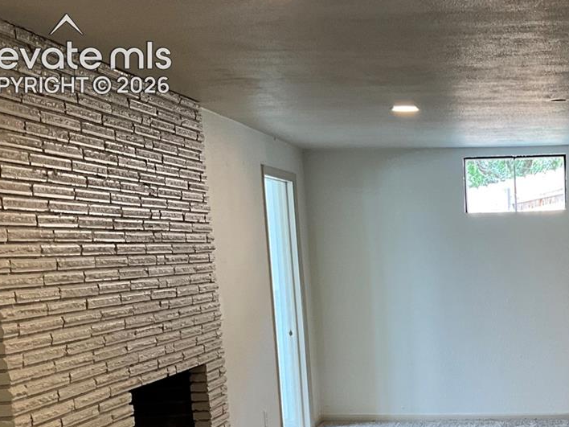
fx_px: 970
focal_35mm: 59
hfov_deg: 31.0
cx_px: 530
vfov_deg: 23.7
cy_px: 428
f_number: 1.8
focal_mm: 3
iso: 50
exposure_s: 1/60
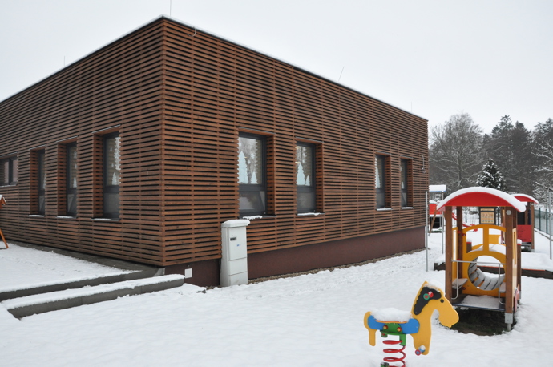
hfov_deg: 67.5
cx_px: 276
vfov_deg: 47.8
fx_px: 414
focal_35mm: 27
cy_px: 184
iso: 1250
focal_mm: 18
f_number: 8
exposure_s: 1/250
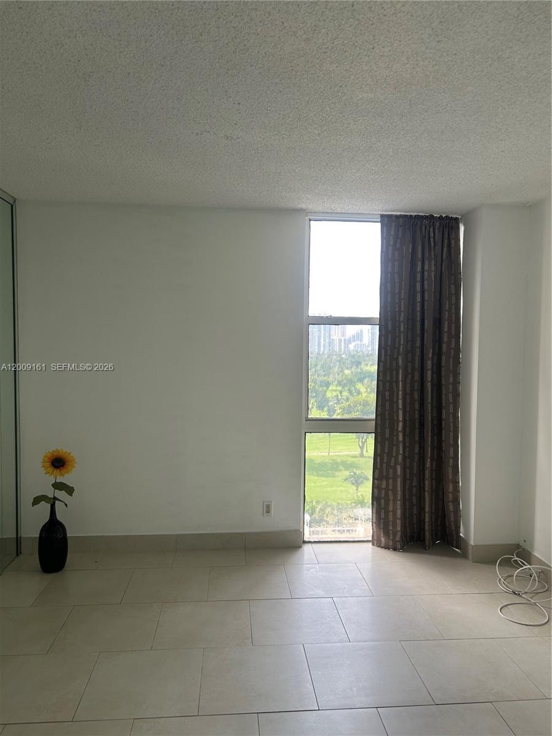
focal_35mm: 26
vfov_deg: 67.3
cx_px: 276
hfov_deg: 53.1
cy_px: 368
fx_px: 553
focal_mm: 5.7
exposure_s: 1/121
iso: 40
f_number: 1.5
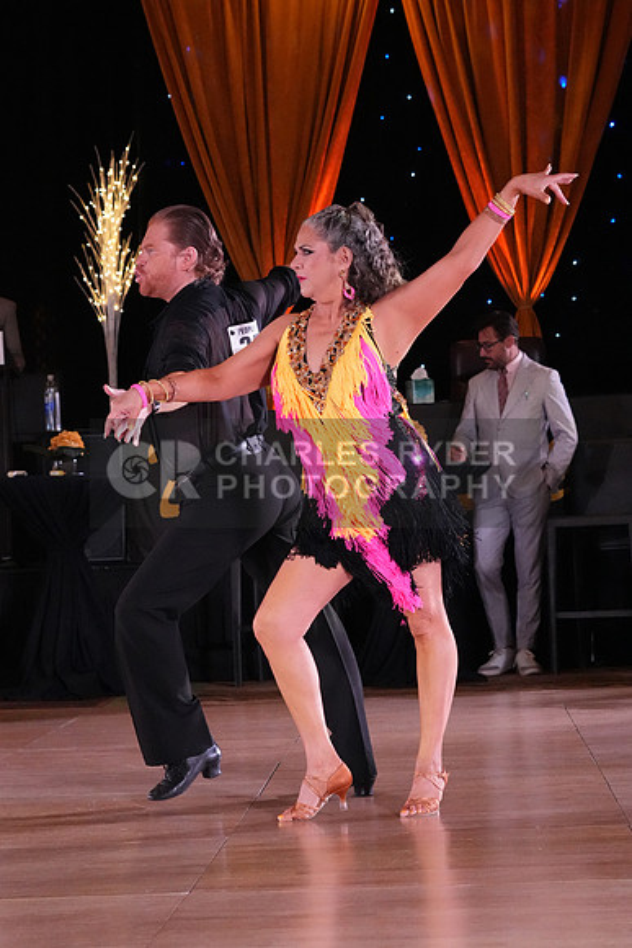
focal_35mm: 99
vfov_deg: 20.6
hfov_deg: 13.8
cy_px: 474
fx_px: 2605
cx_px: 316
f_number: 5.6
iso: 8000
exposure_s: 1/400
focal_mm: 66
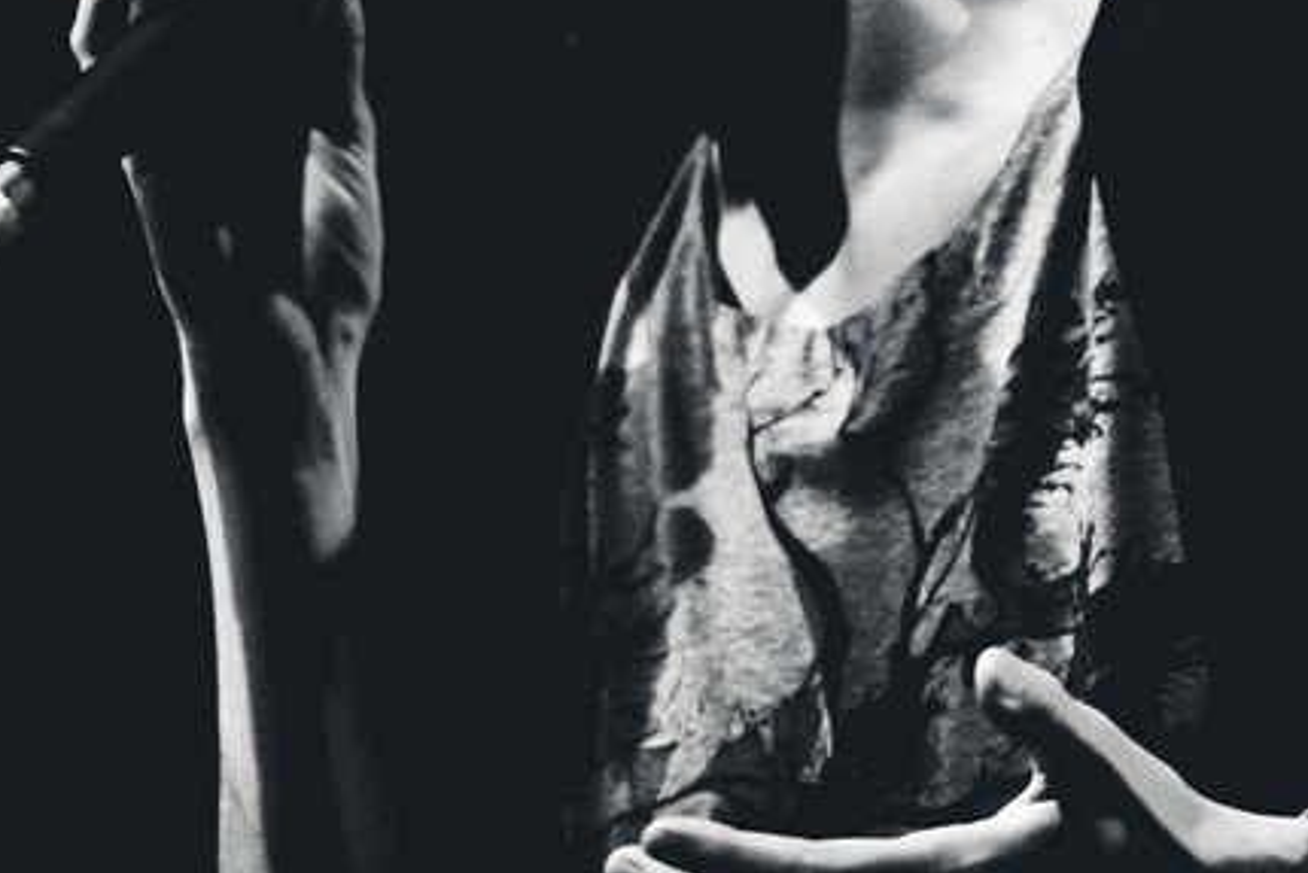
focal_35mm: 481
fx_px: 17488
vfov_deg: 2.9
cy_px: 210
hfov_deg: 4.3
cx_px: 1071
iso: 1600
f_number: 3.2
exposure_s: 1/100
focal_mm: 135
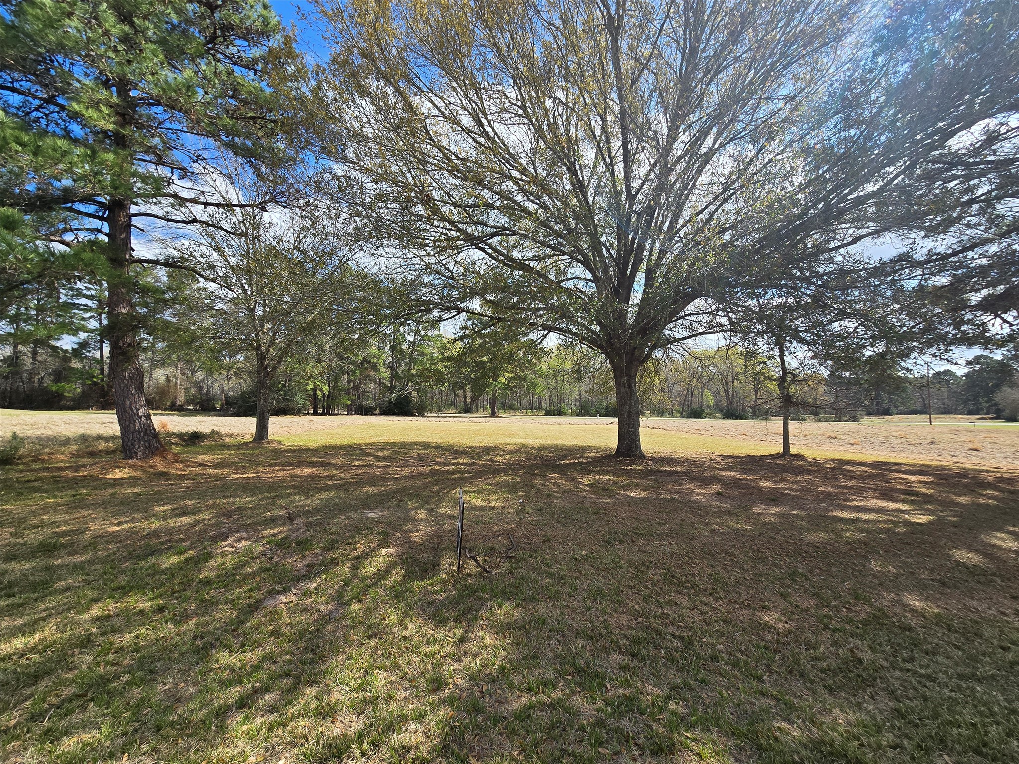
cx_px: 510
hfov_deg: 106.2
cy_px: 382
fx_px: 383
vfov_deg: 89.9
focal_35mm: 13
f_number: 2.2
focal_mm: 2.2
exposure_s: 1/1058
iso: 50
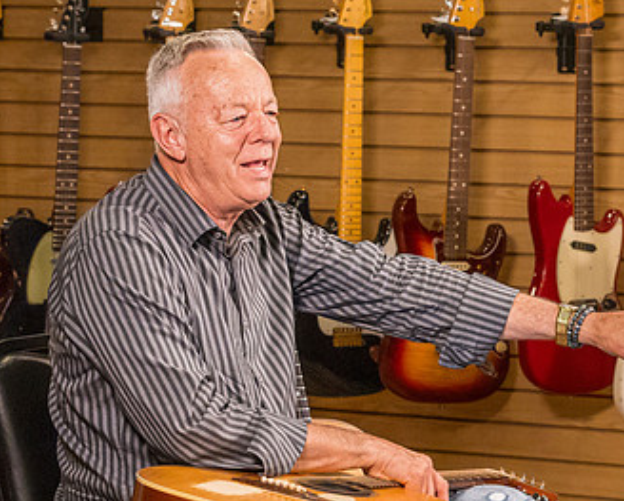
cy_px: 300
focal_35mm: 158
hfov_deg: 12.1
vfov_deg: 9.8
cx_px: 533
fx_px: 2921
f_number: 7.1
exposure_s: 1/200
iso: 16000
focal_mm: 77
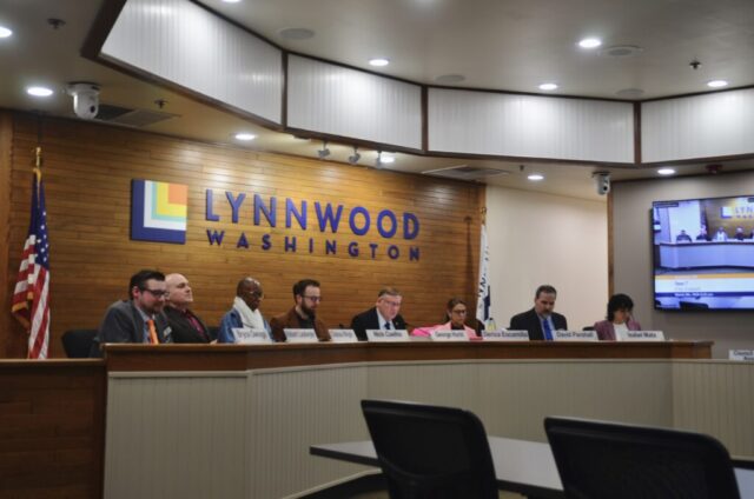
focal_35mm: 42
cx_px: 377
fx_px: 878
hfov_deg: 46.5
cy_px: 250
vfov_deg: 31.8
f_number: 4.5
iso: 160
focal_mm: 28
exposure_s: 1/25
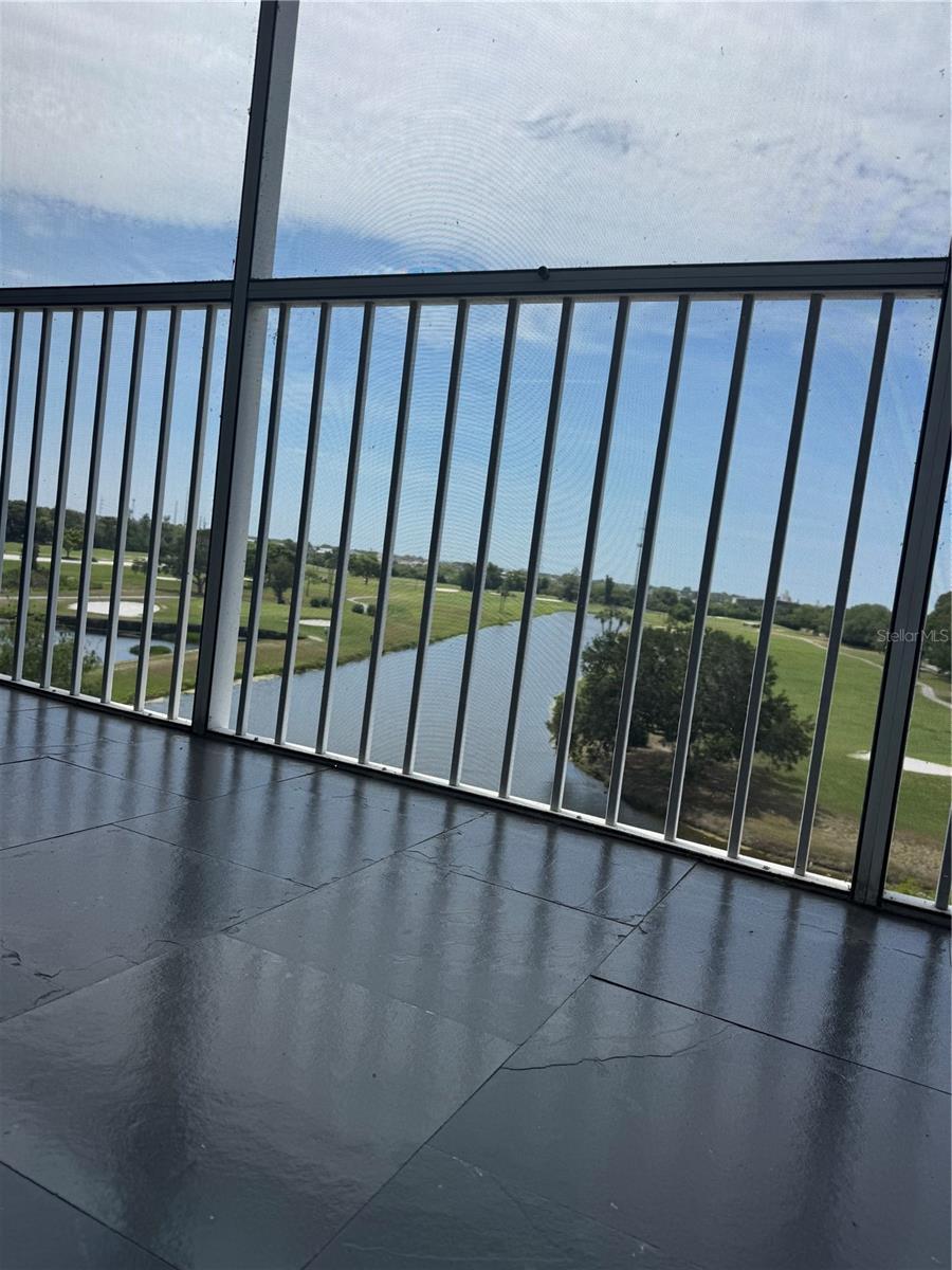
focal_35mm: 24
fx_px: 880
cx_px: 476
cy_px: 635
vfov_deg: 71.6
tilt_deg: -5.4
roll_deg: -6.8
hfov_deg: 56.8
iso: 80
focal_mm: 6.76
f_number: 1.78
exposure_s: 1/4950
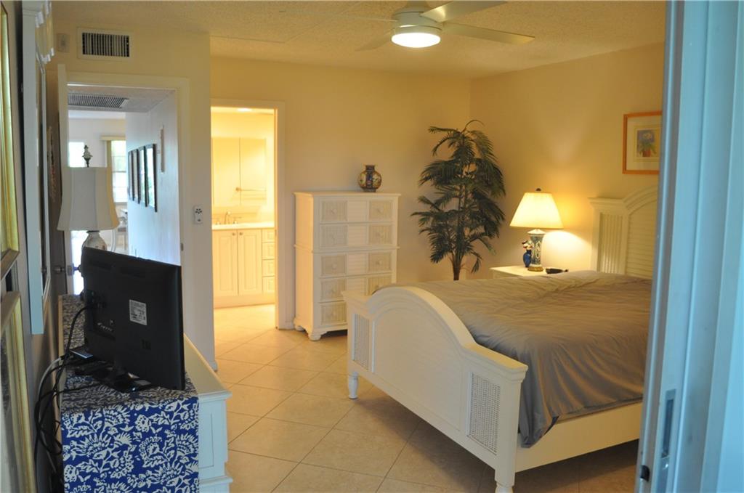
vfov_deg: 43.5
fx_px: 619
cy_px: 246
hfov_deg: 62.0
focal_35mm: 30
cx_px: 372
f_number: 3.5
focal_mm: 20
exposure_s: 1/50
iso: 800
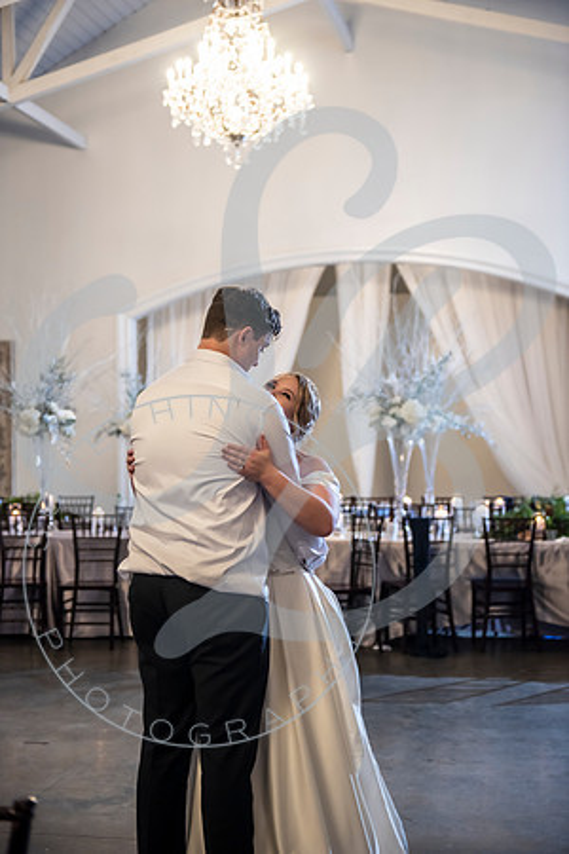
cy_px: 427
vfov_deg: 35.6
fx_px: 1328
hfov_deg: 24.2
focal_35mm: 56
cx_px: 284
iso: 1250
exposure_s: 1/125
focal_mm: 56
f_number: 2.8
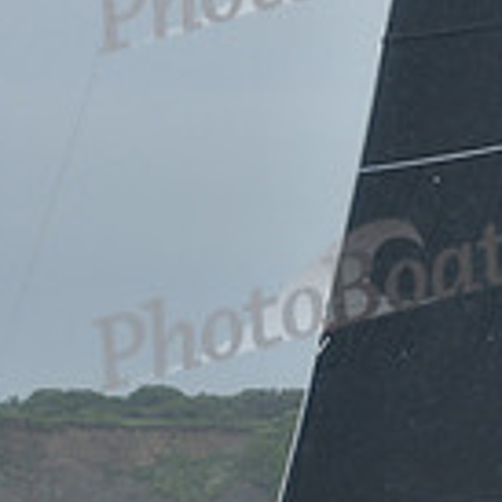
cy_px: 434
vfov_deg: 5.9
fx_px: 4857
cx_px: 802
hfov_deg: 5.8
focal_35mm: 296
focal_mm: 82
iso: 320
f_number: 7.1
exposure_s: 1/1000
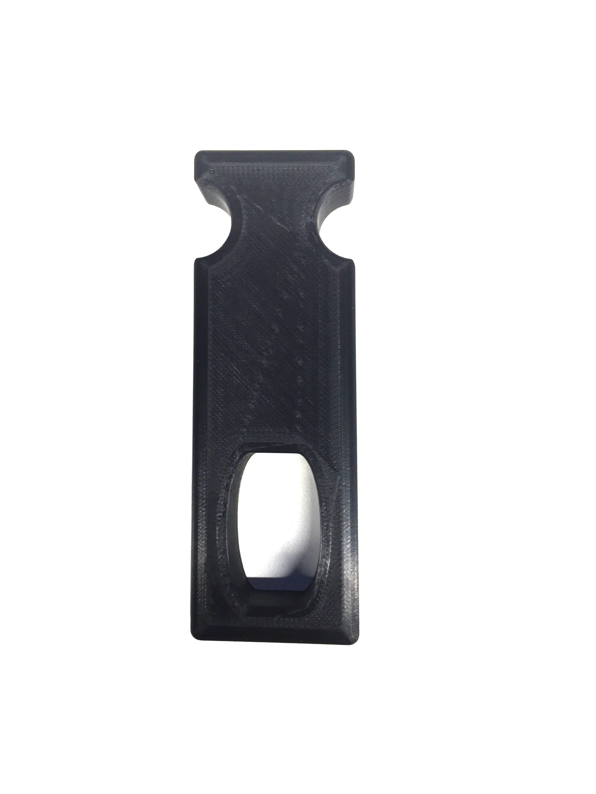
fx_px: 666
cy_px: 397
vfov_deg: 61.7
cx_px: 298
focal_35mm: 29
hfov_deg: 48.2
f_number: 2.2
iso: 40
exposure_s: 1/50
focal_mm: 4.15
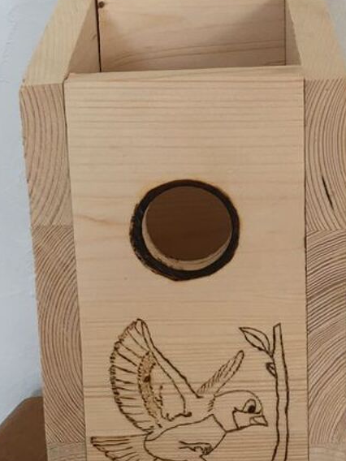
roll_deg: +1.5
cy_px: 139
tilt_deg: -14.4
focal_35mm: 68
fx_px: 906
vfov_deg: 28.3
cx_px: 243
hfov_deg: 21.5
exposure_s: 1/33
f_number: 2.2
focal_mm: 4.15
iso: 80
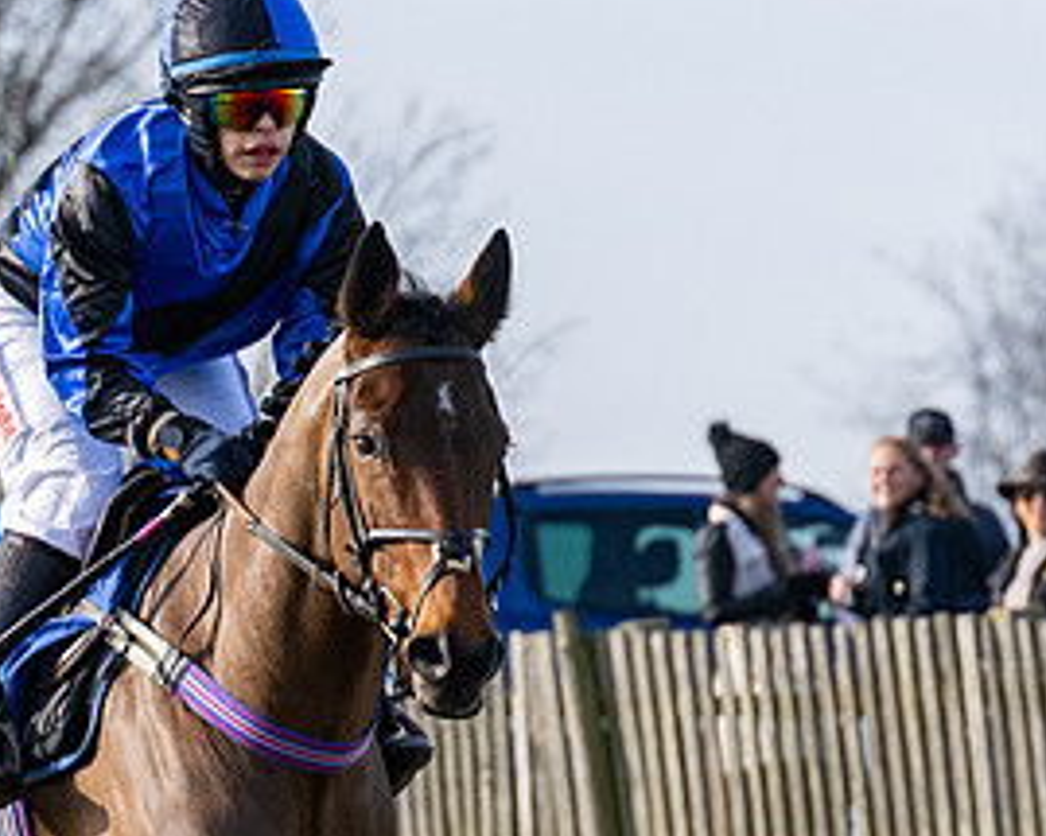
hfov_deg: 2.7
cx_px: 363
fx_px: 22003
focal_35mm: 711
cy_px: 704
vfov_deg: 2.2
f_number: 5
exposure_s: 1/2000
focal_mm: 160
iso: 400
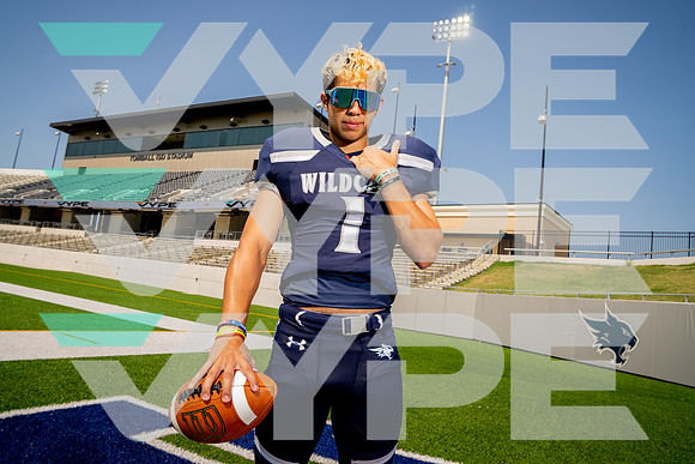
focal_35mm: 24
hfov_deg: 73.7
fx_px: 463
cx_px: 348
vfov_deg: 53.2
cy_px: 232
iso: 100
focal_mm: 24
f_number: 7.1
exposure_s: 1/250
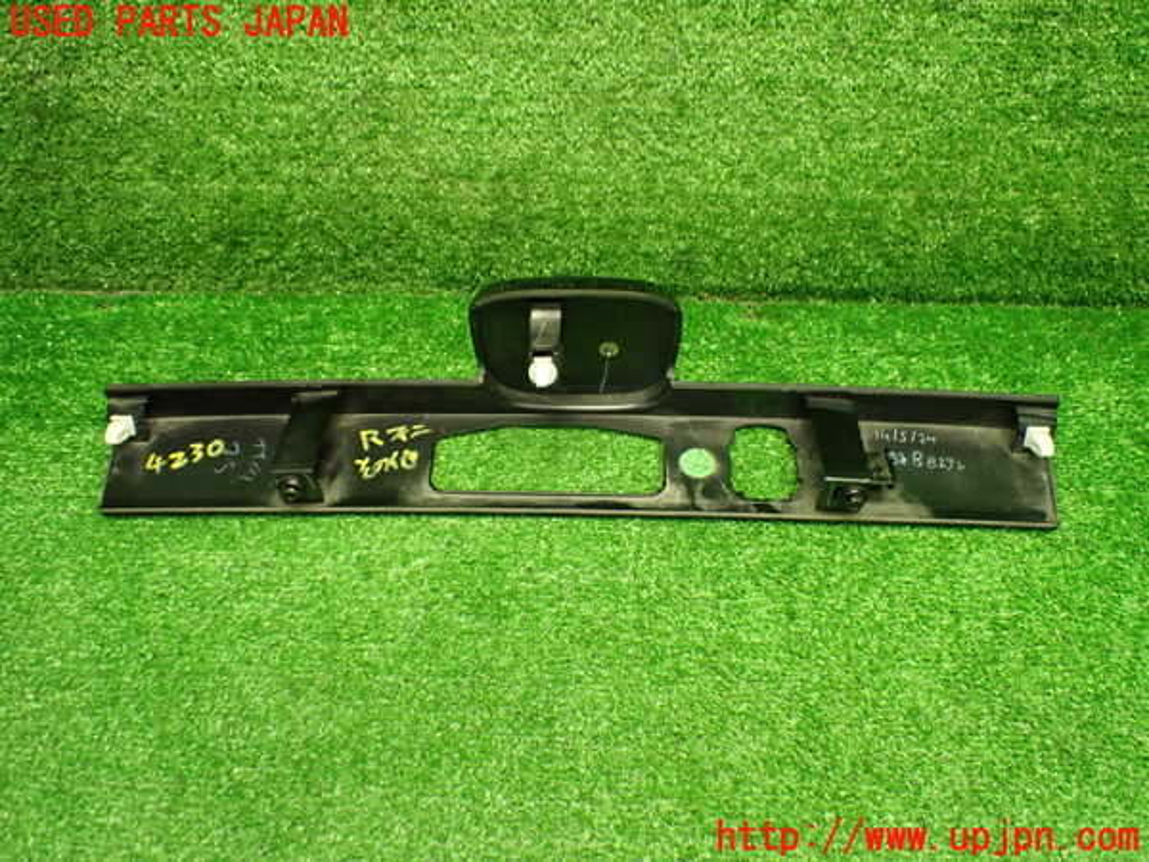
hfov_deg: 60.0
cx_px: 574
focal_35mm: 30
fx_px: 996
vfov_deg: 46.8
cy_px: 431
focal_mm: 5.4
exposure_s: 1/80
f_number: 2.3
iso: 800
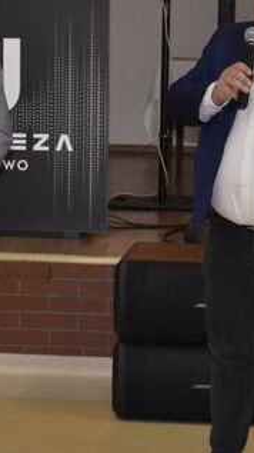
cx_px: 224
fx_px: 1463
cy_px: 202
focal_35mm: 122
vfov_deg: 17.6
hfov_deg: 9.9
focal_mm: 24
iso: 720
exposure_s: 1/60
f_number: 3.8
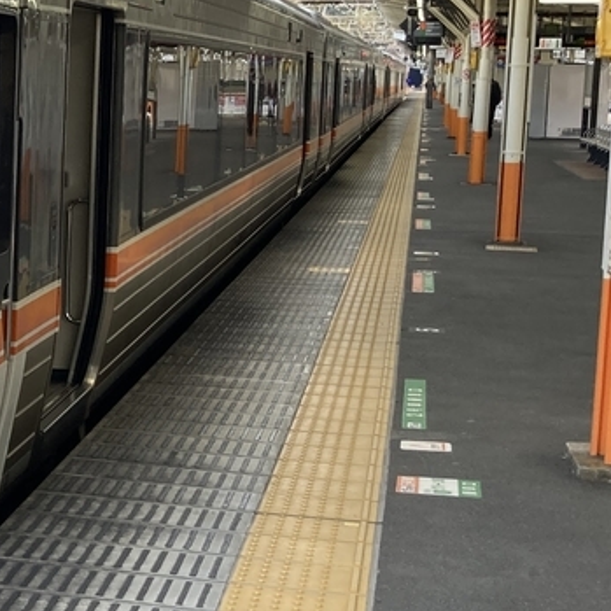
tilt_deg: -5.8
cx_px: -180
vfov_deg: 20.4
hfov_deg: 18.9
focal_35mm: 85
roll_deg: -0.4
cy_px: 284
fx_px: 1697
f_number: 1.8
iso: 20
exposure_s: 1/204
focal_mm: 3.99
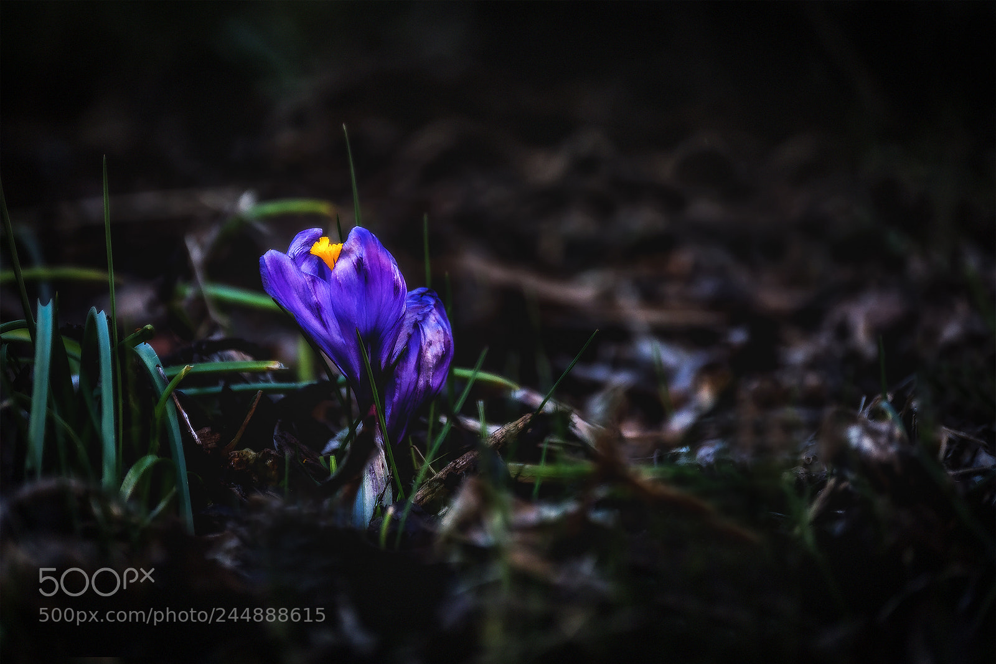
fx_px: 4356
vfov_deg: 8.7
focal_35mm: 158
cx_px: 498
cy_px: 332
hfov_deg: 13.0
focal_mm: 105
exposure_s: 1/400
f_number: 4.8
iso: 100
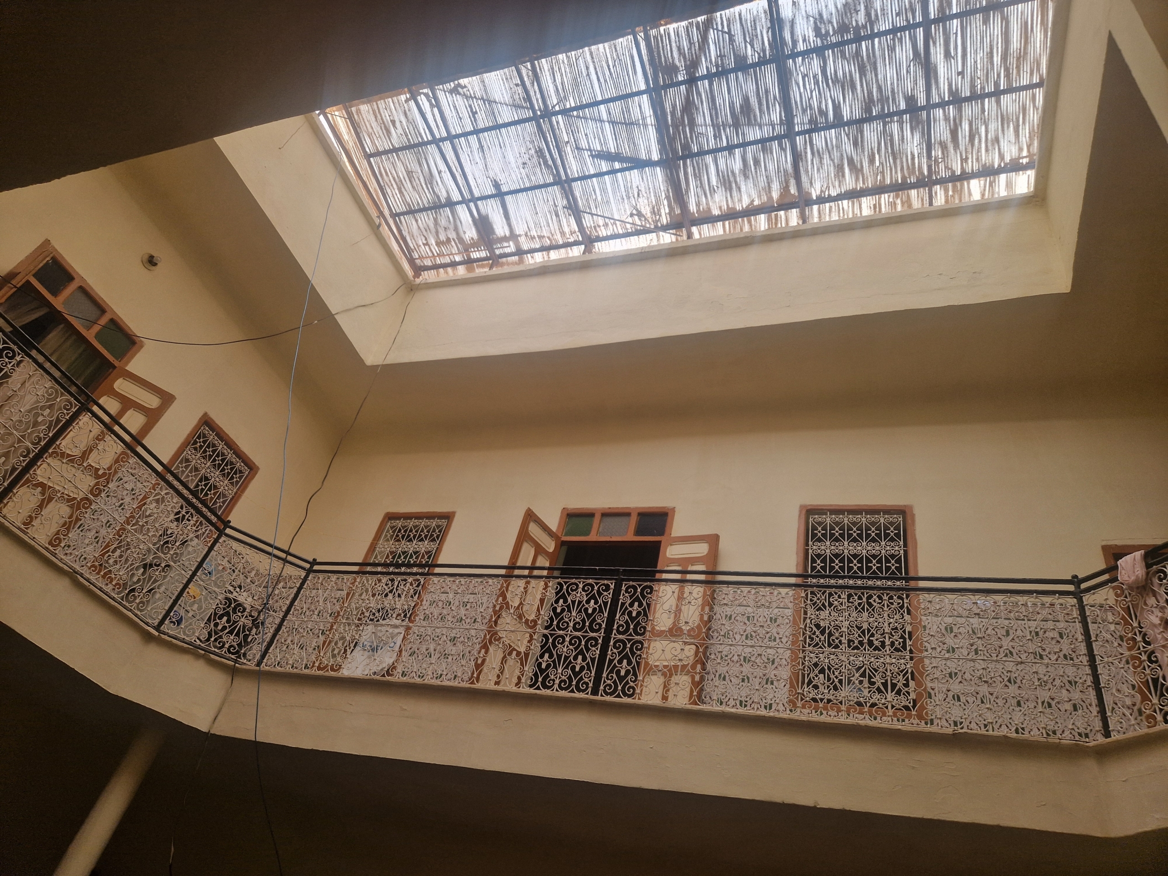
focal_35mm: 23
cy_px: 438
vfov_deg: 58.9
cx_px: 584
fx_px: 776
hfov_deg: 73.9
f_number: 1.8
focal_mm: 5.4
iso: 50
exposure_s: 1/180
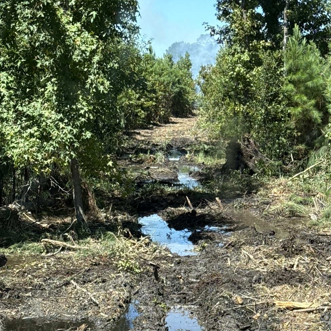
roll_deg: -0.7
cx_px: 244
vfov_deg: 19.5
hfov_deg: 19.4
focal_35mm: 89
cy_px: 191
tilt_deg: -5.2
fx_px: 963
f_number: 1.78
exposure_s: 1/1456
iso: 64
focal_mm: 6.76
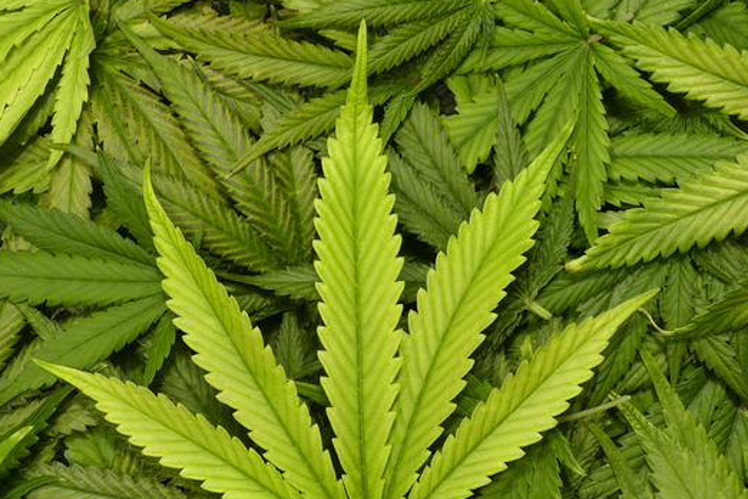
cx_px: 351
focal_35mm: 104
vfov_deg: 13.1
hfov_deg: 19.6
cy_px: 332
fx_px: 2161
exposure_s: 1/125
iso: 125
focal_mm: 27.23
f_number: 5.6
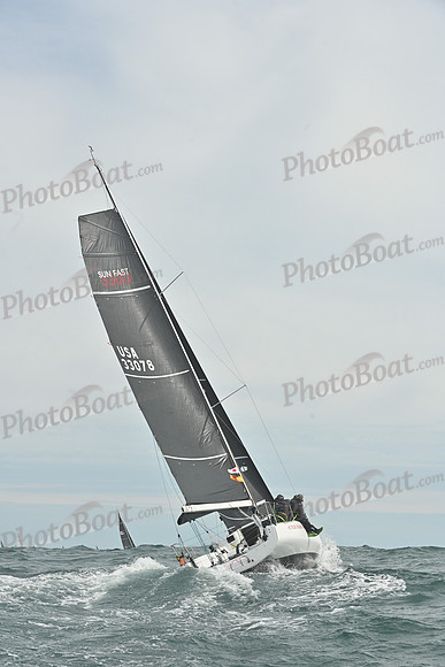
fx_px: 1297
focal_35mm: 70
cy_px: 334
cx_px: 222
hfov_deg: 19.5
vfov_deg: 28.8
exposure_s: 1/1250
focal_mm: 70
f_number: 10
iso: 320
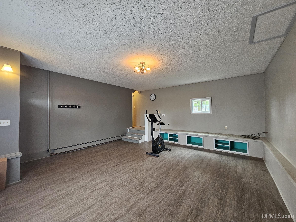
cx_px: 148
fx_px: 111
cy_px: 111
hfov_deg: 106.2
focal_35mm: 13
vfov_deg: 89.9
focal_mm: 2.2
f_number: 2.2
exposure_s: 1/60.2
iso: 320
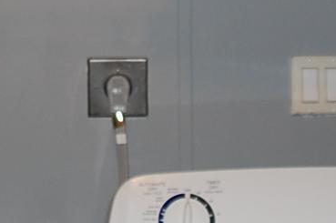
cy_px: -57
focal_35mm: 110
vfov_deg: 12.1
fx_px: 1025
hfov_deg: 18.4
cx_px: 50
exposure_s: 1/60
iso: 400
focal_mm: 18
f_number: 3.5
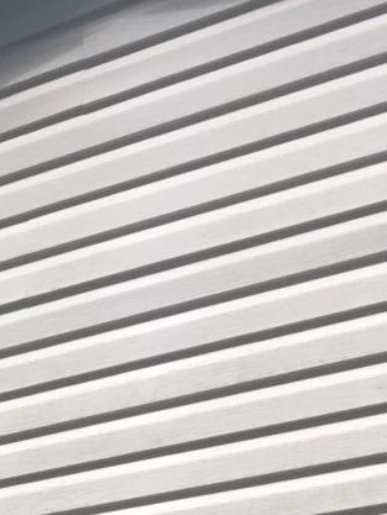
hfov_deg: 9.8
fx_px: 2071
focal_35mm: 139
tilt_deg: +4.0
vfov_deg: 12.9
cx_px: -413
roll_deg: -0.9
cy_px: 913
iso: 25
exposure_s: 1/324
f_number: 2.2
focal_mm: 4.15
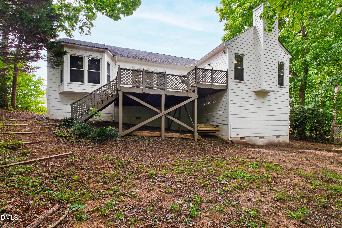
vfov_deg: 77.3
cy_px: 114
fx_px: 142
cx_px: 171
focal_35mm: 15
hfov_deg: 100.4
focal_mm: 10
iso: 100
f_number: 8
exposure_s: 1/10
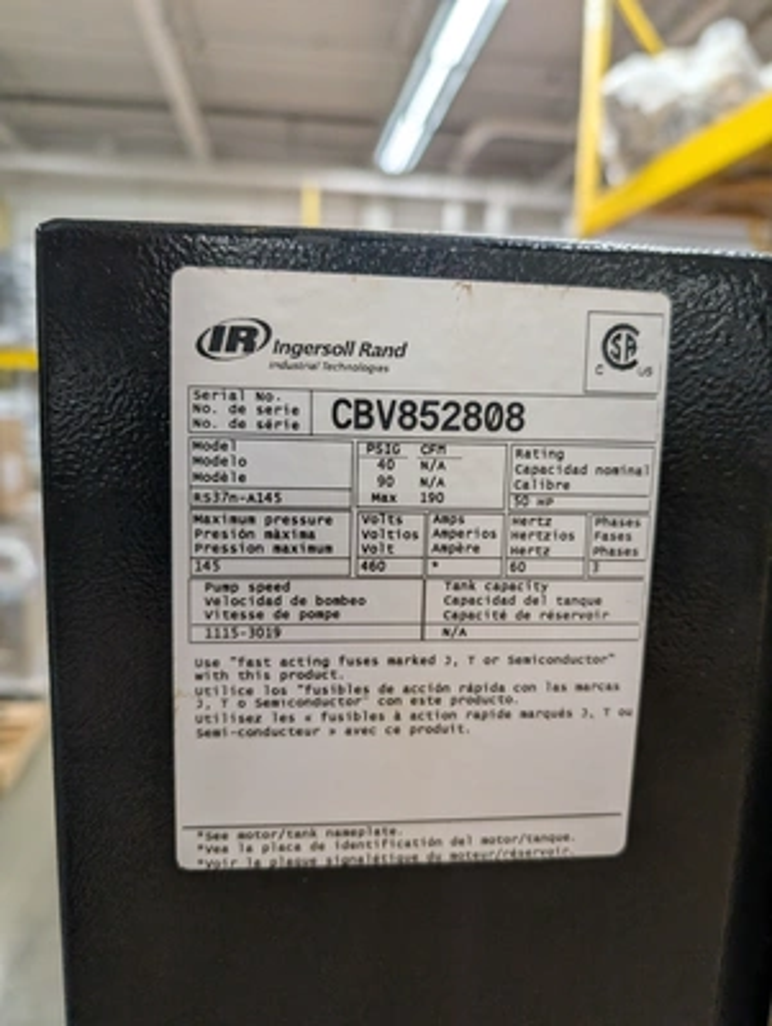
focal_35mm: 24
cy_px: 513
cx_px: 386
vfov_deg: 71.5
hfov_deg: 56.9
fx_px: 712
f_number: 1.68
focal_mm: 6.9
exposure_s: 1/120
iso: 23
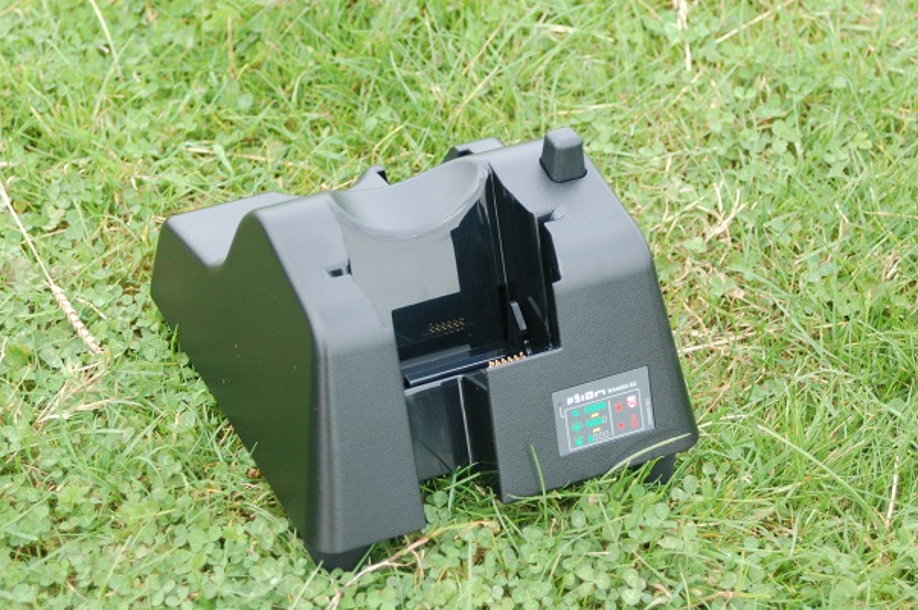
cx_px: 459
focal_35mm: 105
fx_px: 2675
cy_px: 305
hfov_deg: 19.5
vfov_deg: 13.0
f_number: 5.6
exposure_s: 1/125
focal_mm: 70
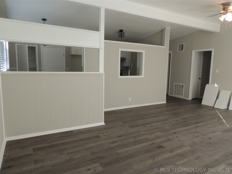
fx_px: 161
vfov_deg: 56.8
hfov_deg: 71.6
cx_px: 116
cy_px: 87
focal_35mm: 24
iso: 160
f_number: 3
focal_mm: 4.3
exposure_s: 1/30
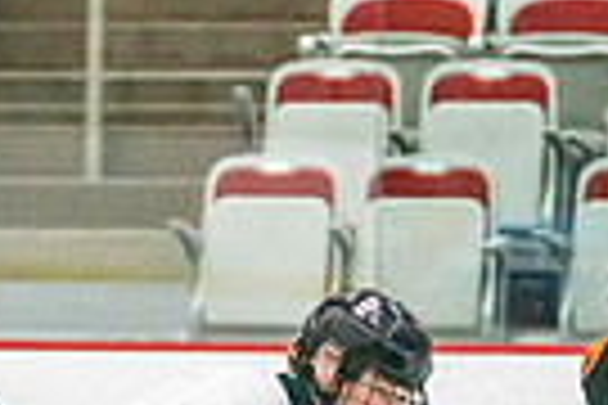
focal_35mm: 564
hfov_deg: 3.7
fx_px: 9525
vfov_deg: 2.4
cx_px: 291
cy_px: 903
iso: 3200
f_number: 2.8
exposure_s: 1/1250
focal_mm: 111
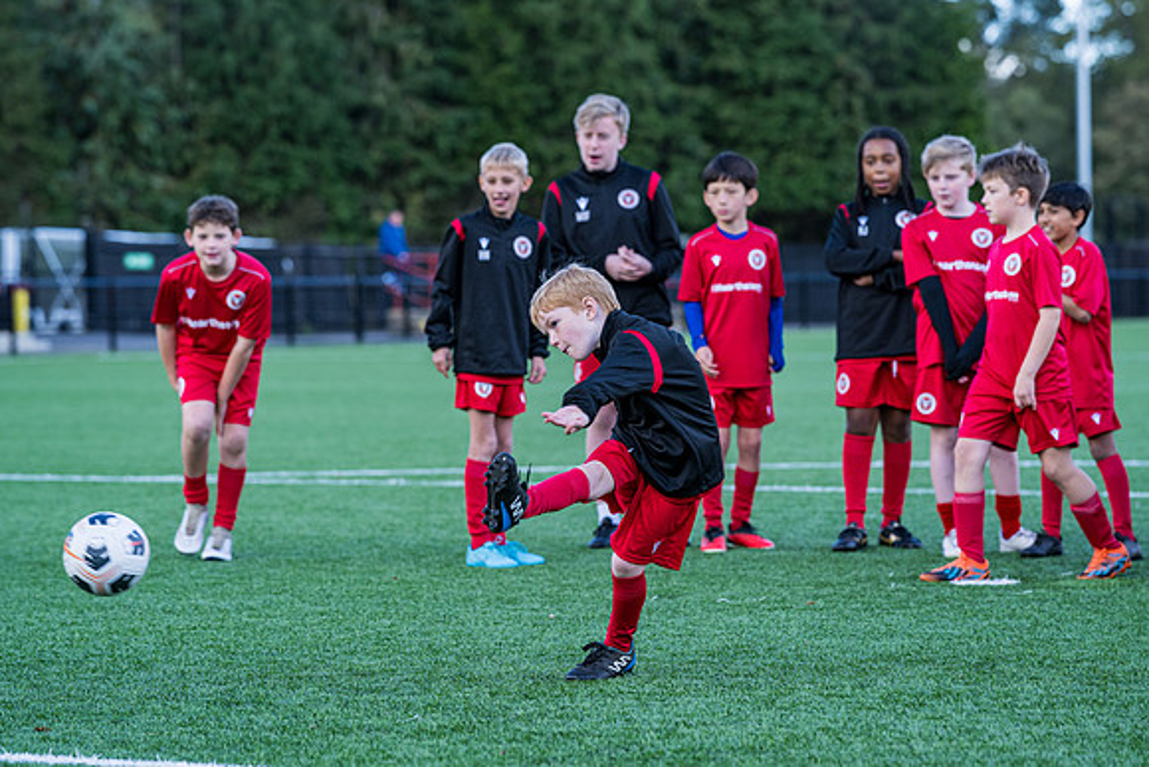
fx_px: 4442
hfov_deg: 14.7
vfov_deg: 9.9
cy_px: 384
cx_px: 557
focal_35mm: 139
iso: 400
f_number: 4
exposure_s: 1/800
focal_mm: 135
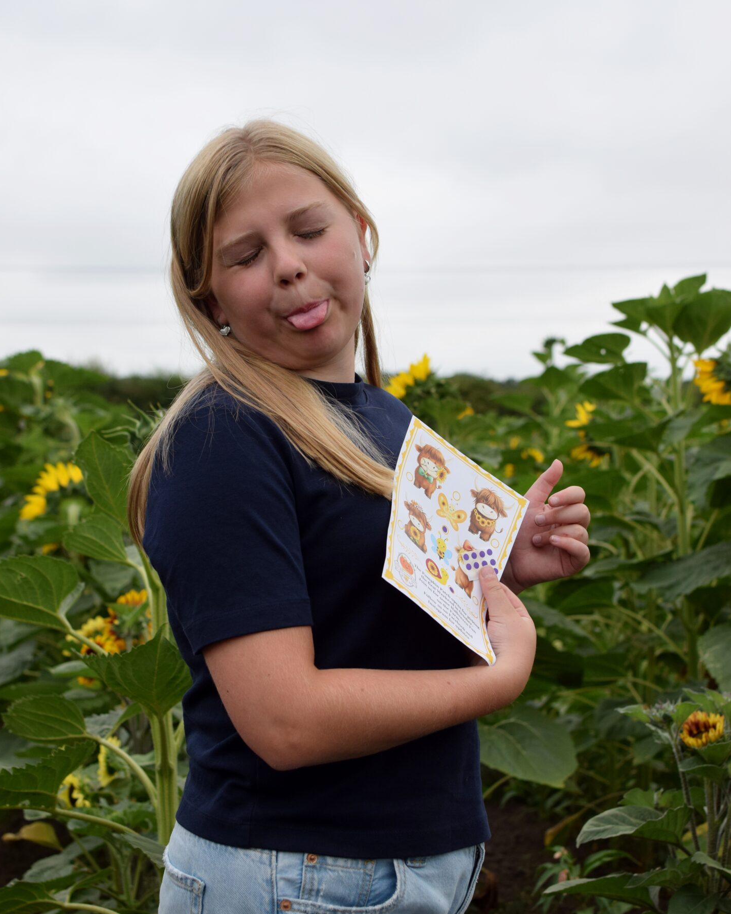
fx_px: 1611
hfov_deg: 25.6
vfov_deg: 31.7
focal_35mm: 60
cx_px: 366
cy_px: 470
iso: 400
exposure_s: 1/1250
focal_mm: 35
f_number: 5
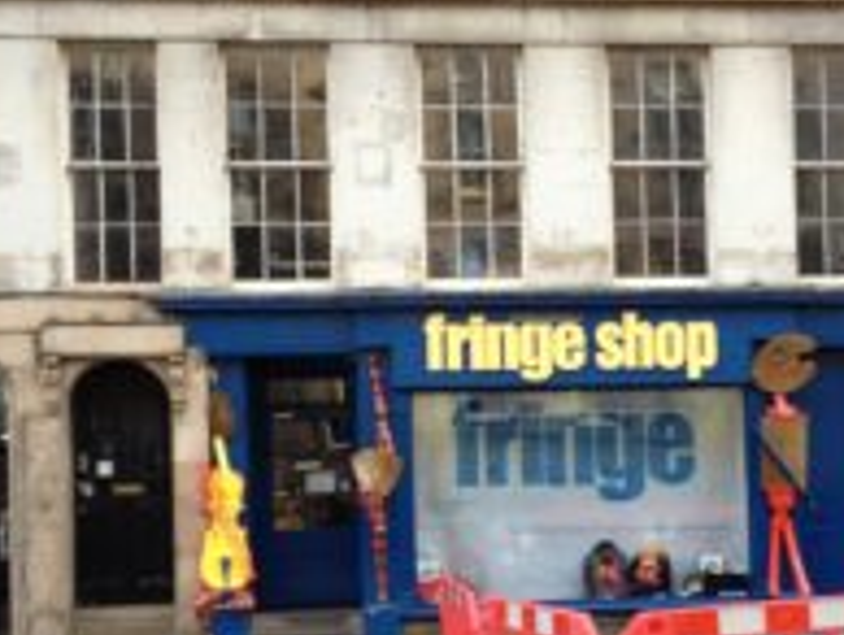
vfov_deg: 20.4
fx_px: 1758
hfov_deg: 26.7
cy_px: 418
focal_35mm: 72
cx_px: 613
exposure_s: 1/120
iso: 80
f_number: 2.4
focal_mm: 4.28
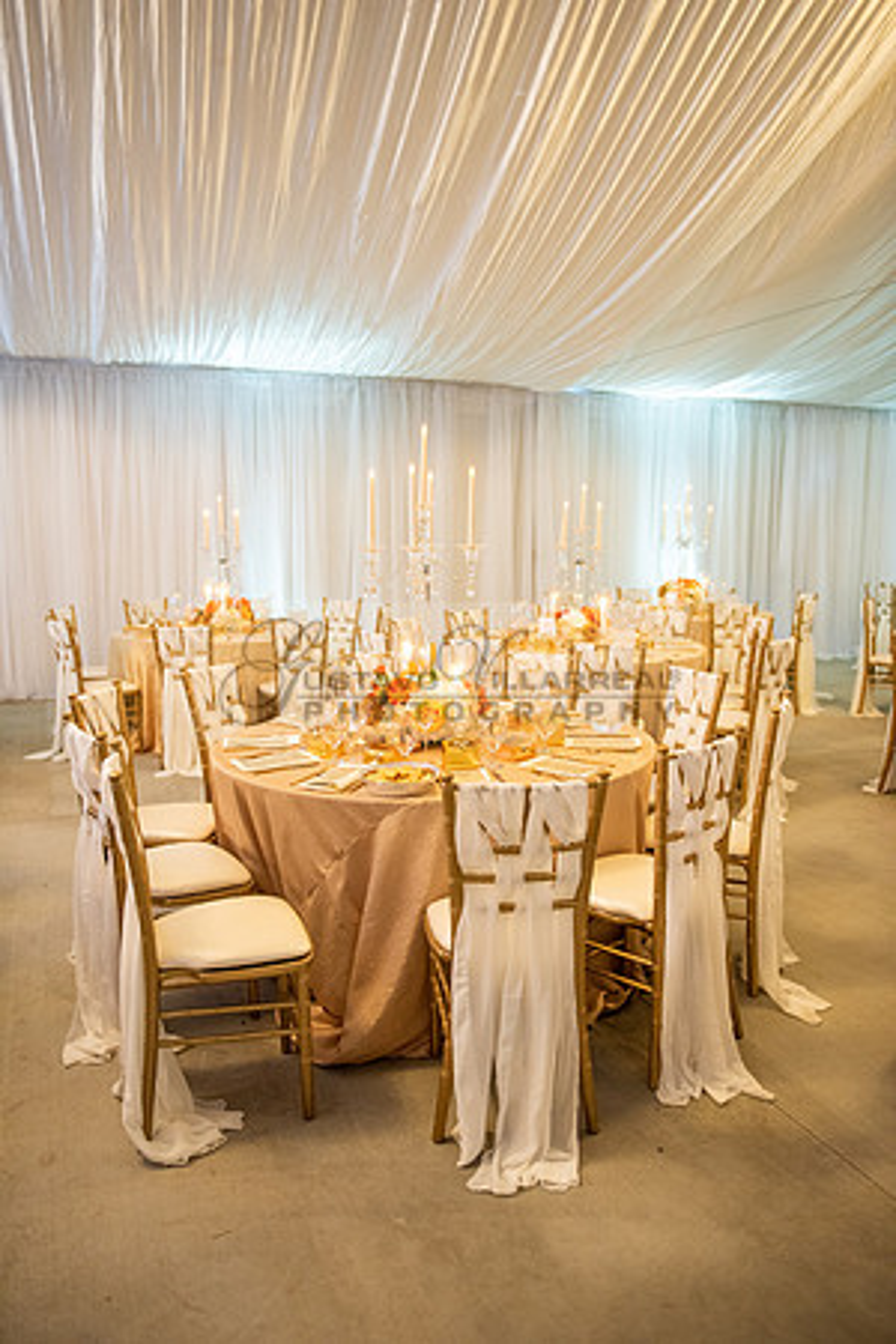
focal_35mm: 27
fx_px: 1008
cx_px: 448
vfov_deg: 67.4
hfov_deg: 47.9
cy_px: 672
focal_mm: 27
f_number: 2.8
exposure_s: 1/80
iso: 1600
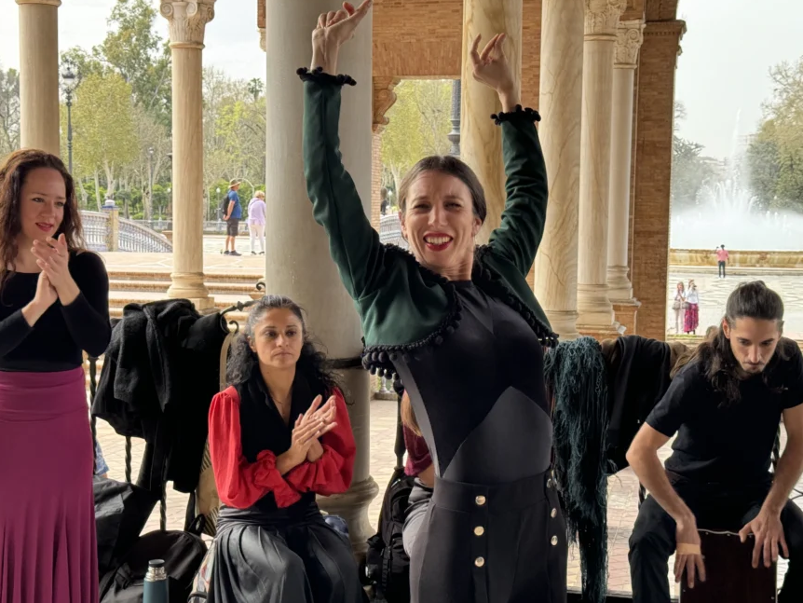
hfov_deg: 33.7
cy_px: 301
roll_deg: -0.2
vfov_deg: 25.7
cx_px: 356
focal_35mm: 57
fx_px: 1323
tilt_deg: -4.2
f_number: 1.78
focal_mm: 6.86
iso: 64
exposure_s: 1/336
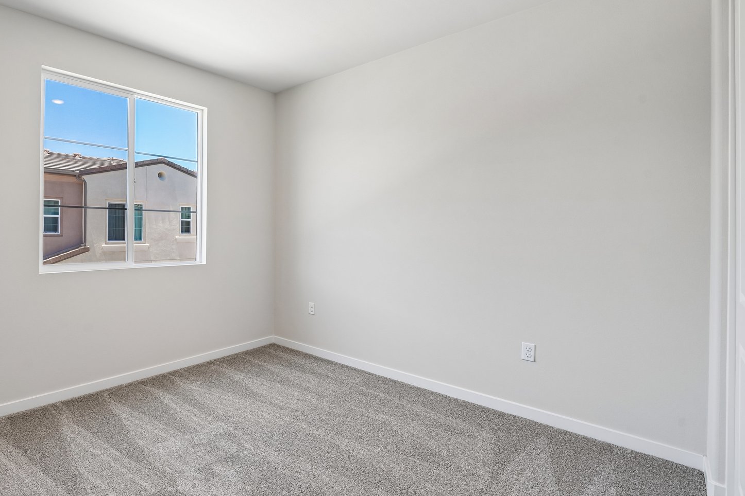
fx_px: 352
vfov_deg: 70.4
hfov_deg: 88.6
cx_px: 227
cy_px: 232
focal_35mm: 17
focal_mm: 12
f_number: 9
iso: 250
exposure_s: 1/30
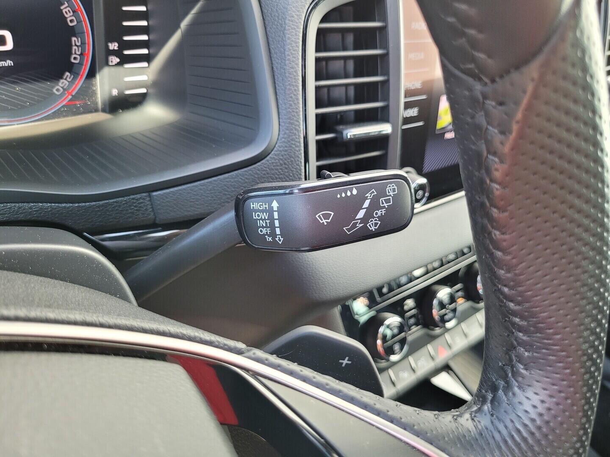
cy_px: 228
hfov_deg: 67.3
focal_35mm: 26
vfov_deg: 53.1
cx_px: 305
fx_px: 458
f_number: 1.8
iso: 250
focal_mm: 5.4
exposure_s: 1/100
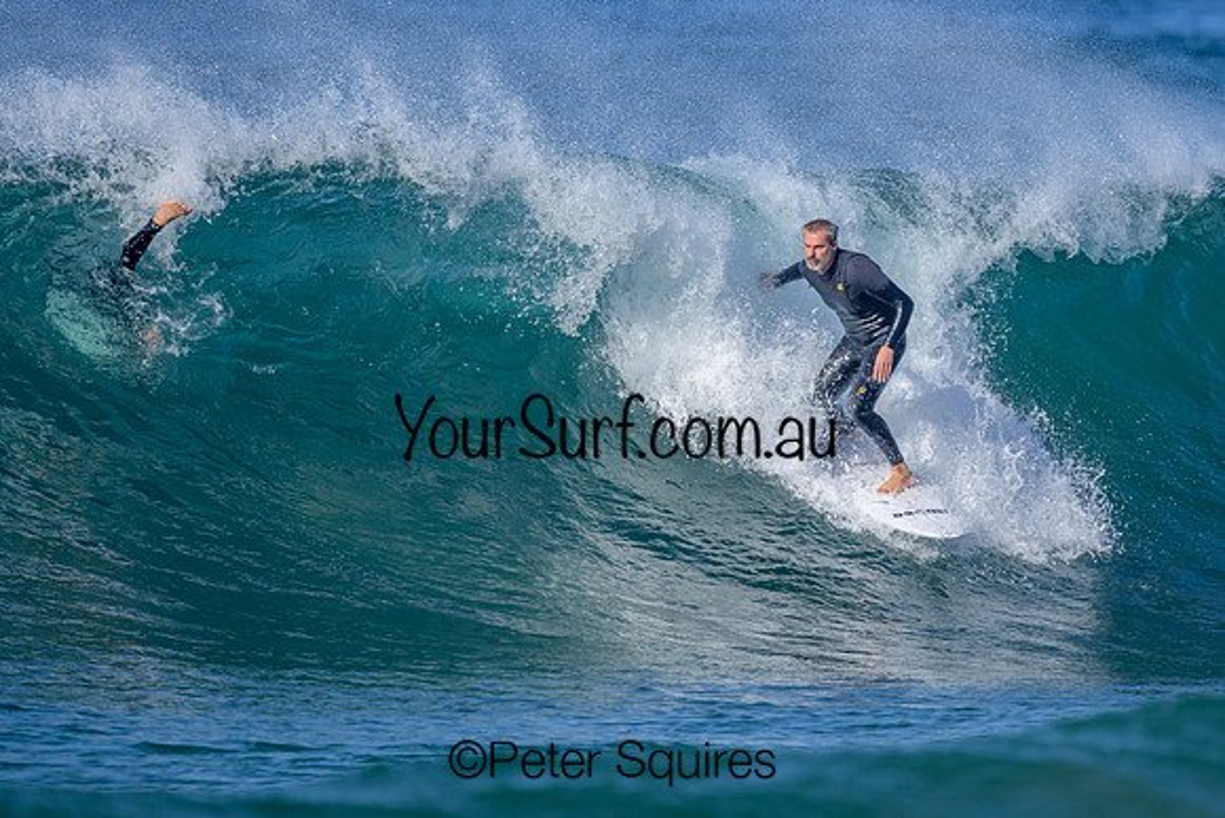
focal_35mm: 1100
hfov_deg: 1.9
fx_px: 37422
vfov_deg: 1.3
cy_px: 354
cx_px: 718
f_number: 6.3
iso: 400
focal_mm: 800
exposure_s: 1/2000
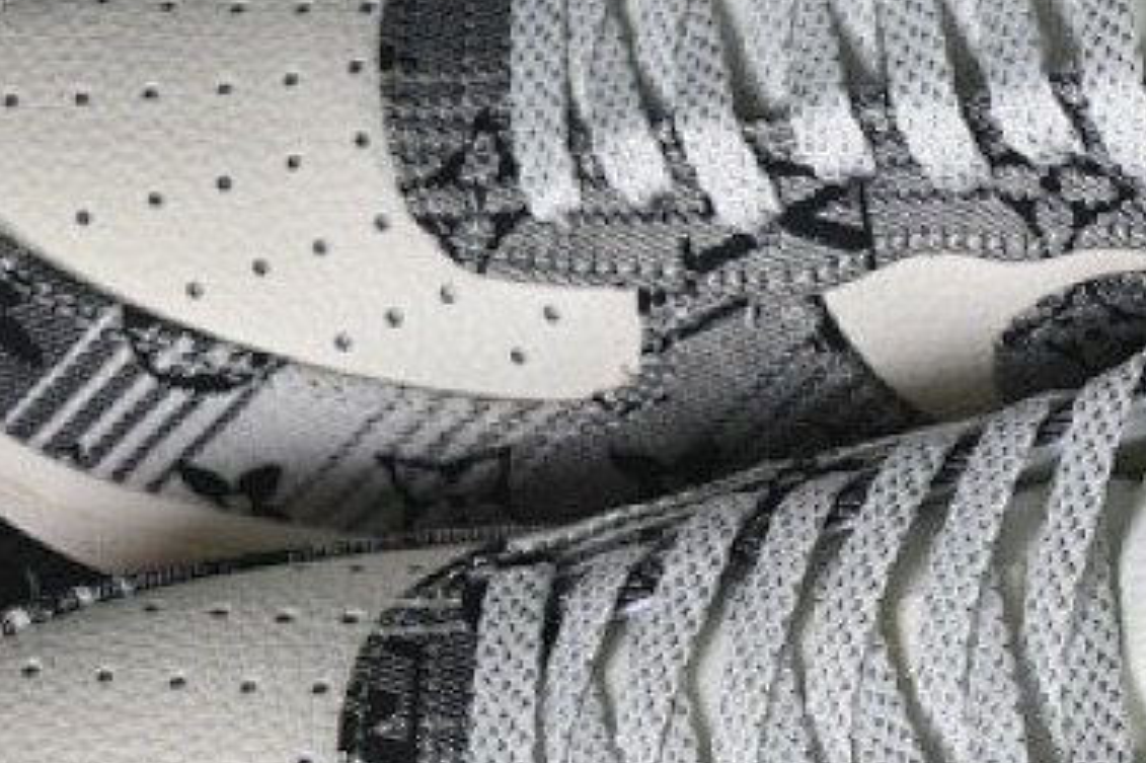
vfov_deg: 6.4
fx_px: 6841
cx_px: 1003
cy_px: 511
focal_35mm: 215
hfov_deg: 9.5
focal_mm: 50
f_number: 7.1
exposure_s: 1/60
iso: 160
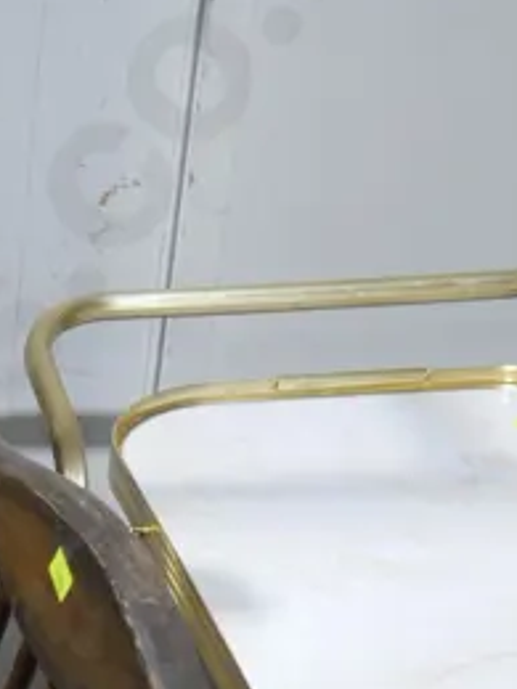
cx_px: -400
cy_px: 861
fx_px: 2350
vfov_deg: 15.9
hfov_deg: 11.7
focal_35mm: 118
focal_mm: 15
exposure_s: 1/60
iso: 250
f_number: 3.6
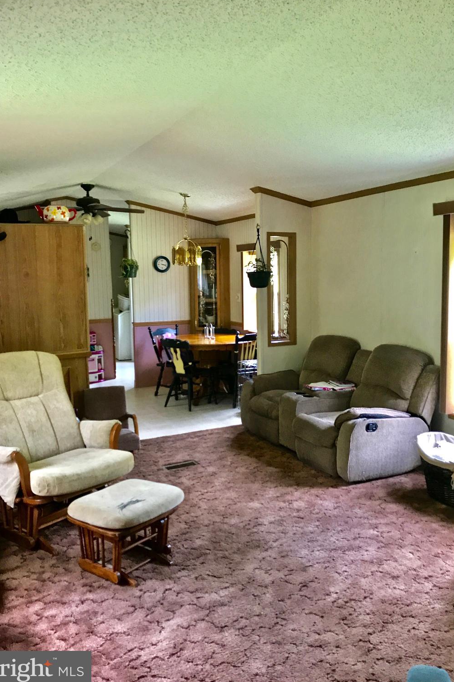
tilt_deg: -5.1
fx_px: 567
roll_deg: +1.6
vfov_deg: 61.9
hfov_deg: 43.6
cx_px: 240
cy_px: 337
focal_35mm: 30
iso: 32
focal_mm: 3.99
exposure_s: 1/24
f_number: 1.8
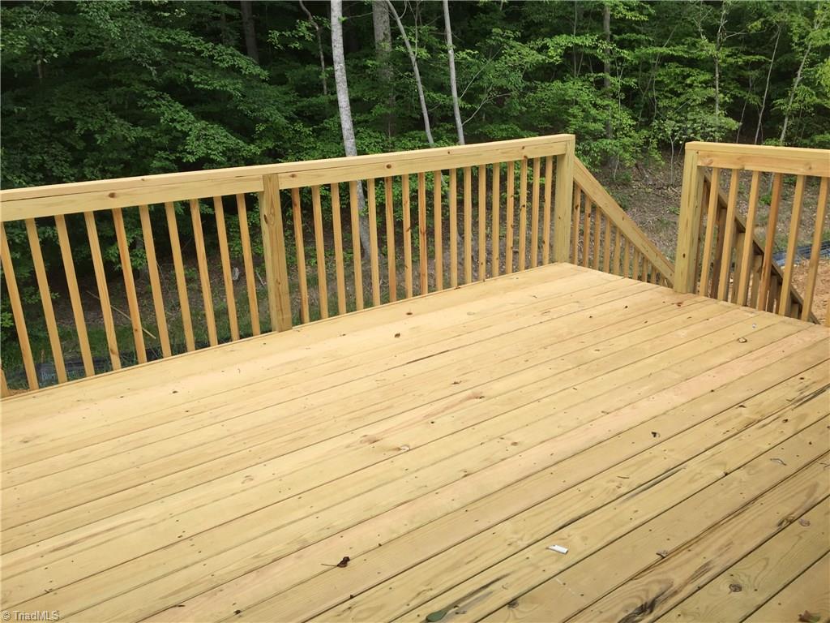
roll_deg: +1.1
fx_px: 695
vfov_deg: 48.2
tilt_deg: -20.1
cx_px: 415
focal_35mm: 29
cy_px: 312
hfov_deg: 61.7
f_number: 2.2
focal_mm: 4.15
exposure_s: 1/534
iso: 32
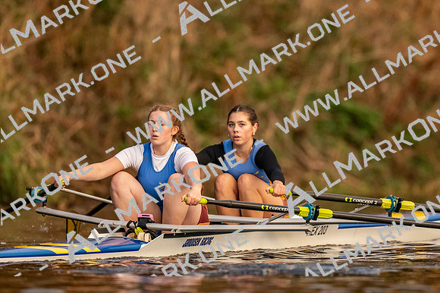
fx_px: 10993
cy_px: 146
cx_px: 220
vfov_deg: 1.5
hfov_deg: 2.3
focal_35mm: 900
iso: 3200
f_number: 4
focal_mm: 600
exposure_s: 1/2500
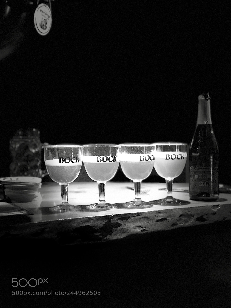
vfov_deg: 33.8
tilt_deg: -2.1
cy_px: 154
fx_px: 507
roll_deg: +0.2
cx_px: 116
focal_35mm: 57
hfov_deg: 25.7
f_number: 2.8
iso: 1250
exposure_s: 1/50
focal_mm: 6.6
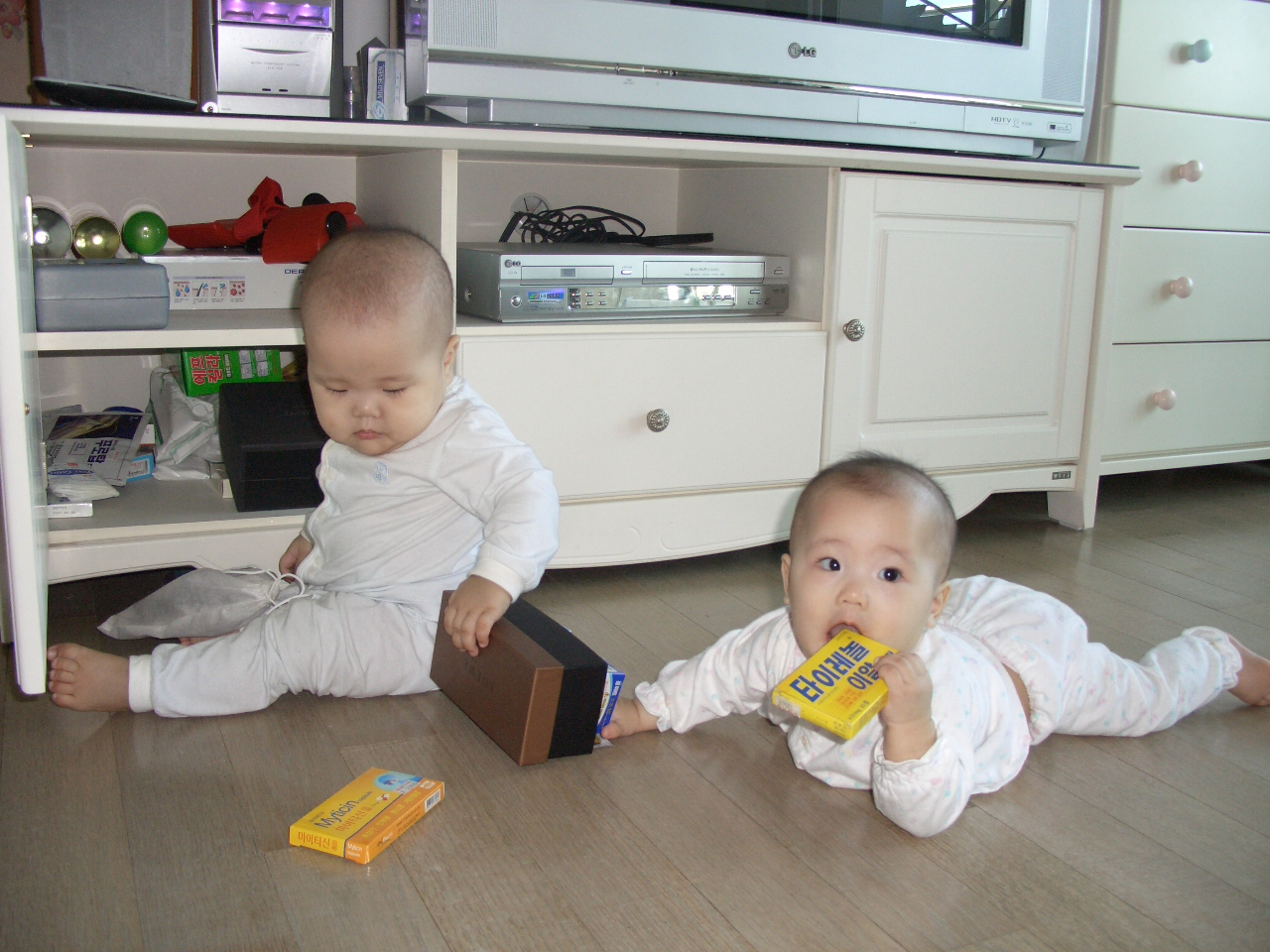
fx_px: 1211
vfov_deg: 42.9
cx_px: 635
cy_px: 476
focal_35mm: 33
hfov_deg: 55.4
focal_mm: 7.1
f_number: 2.8
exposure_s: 1/60
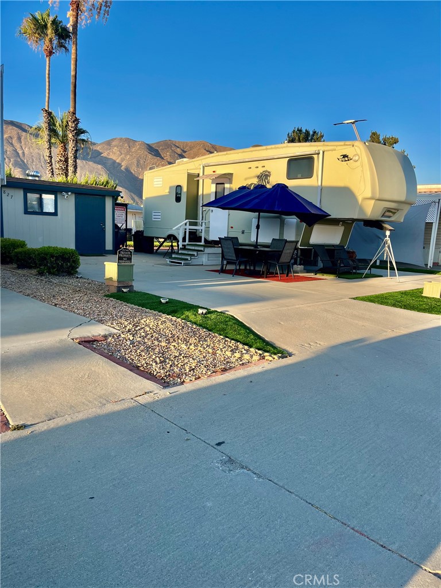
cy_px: 294
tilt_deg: -9.2
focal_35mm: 26
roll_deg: -3.0
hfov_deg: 53.1
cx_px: 220
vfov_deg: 67.3
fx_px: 442
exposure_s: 1/1129
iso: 50
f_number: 1.6
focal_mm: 5.1
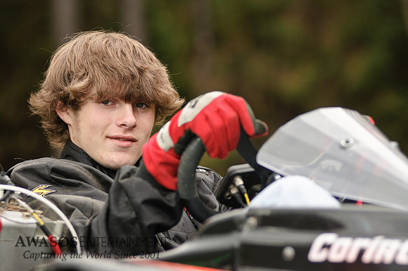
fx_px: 2037
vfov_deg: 7.6
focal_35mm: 180
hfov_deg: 11.4
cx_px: 204
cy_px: 136
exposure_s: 1/320
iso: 200
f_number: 2.8
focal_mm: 120
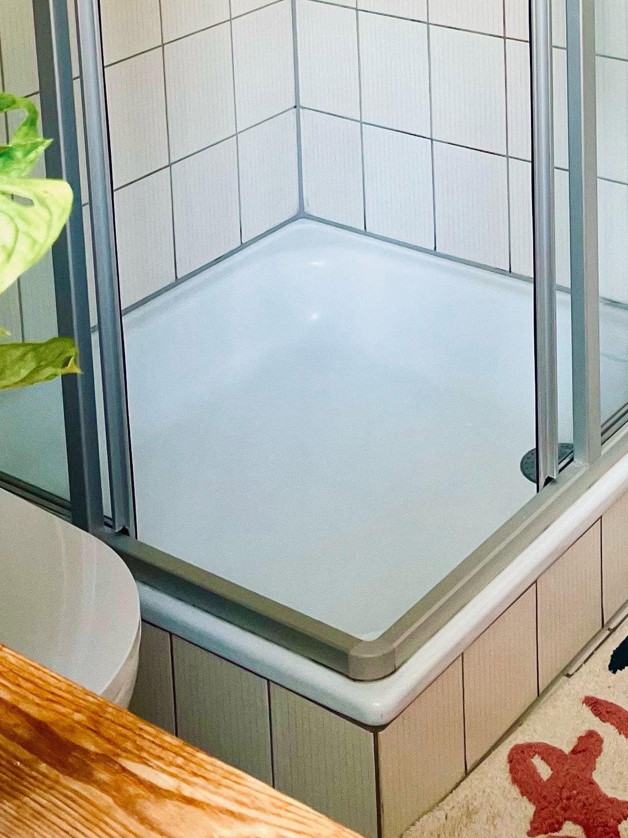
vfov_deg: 25.4
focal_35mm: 69
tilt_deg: -11.3
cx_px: 546
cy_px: -156
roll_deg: +0.8
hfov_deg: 20.9
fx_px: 1669
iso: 125
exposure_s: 1/60
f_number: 1.6
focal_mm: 4.2
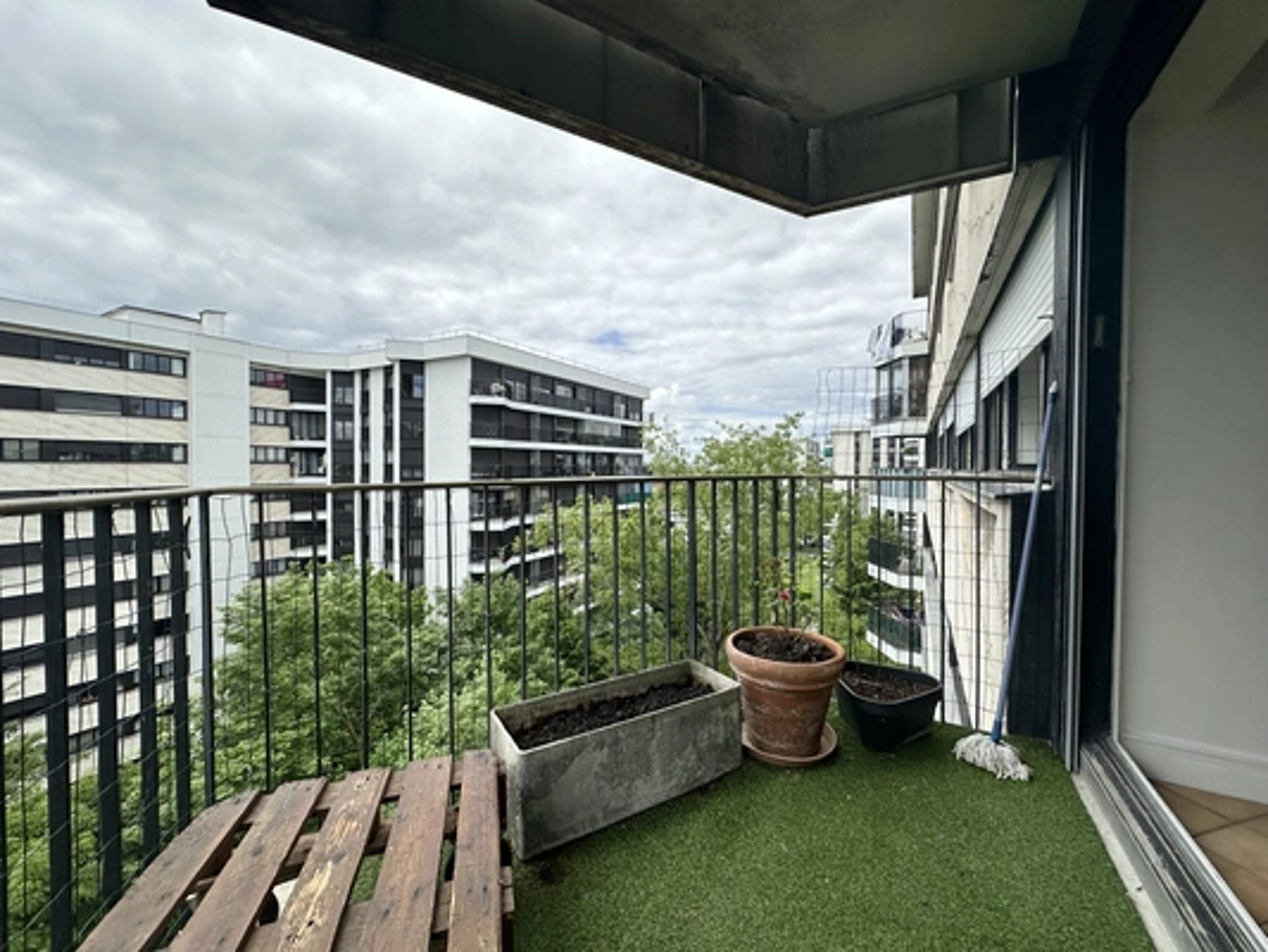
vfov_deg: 85.7
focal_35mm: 14
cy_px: 476
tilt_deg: -0.3
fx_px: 513
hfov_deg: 102.1
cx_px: 634
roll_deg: -0.3
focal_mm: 2.22
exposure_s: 1/2618
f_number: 2.2
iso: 40
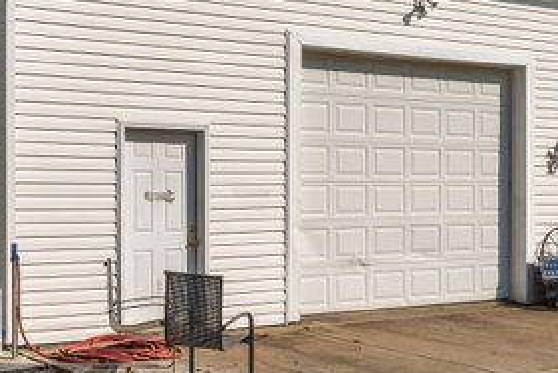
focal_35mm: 69
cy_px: 77
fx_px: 1071
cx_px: 287
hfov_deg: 29.2
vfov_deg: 19.6
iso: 250
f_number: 8
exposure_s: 1/1600
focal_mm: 27
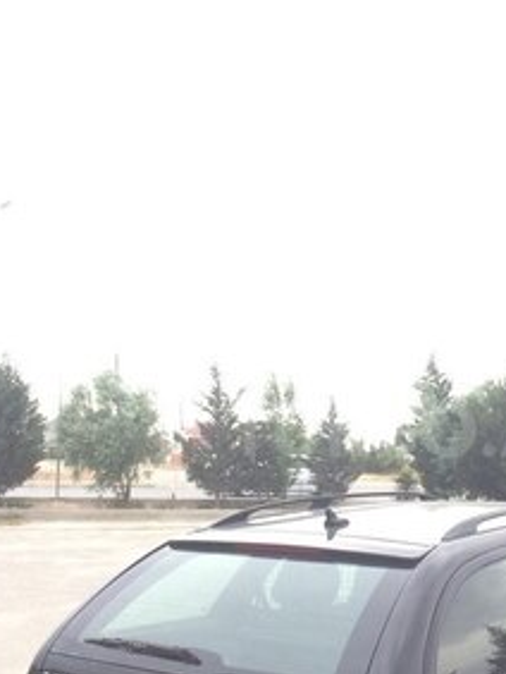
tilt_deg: +1.2
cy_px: 430
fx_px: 992
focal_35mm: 51
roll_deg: -1.4
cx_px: 413
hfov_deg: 27.9
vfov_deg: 37.2
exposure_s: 1/100
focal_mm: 4.15
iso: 64
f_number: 2.2
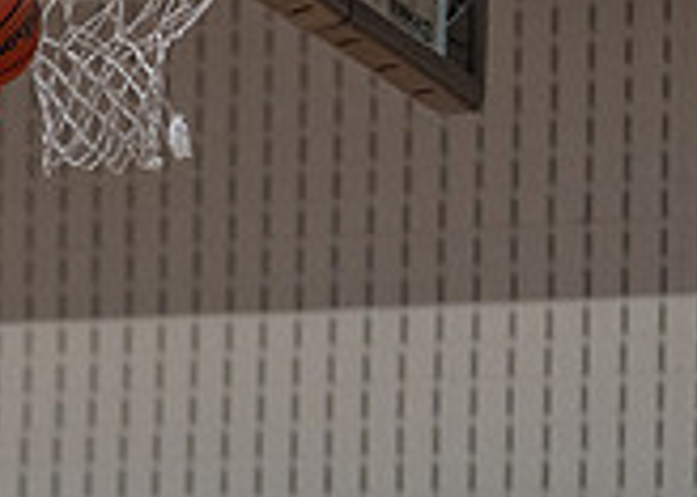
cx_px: -208
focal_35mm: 194
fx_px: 3839
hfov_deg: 10.2
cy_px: 739
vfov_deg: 7.3
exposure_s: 1/1000
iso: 500
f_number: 1.2
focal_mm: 50
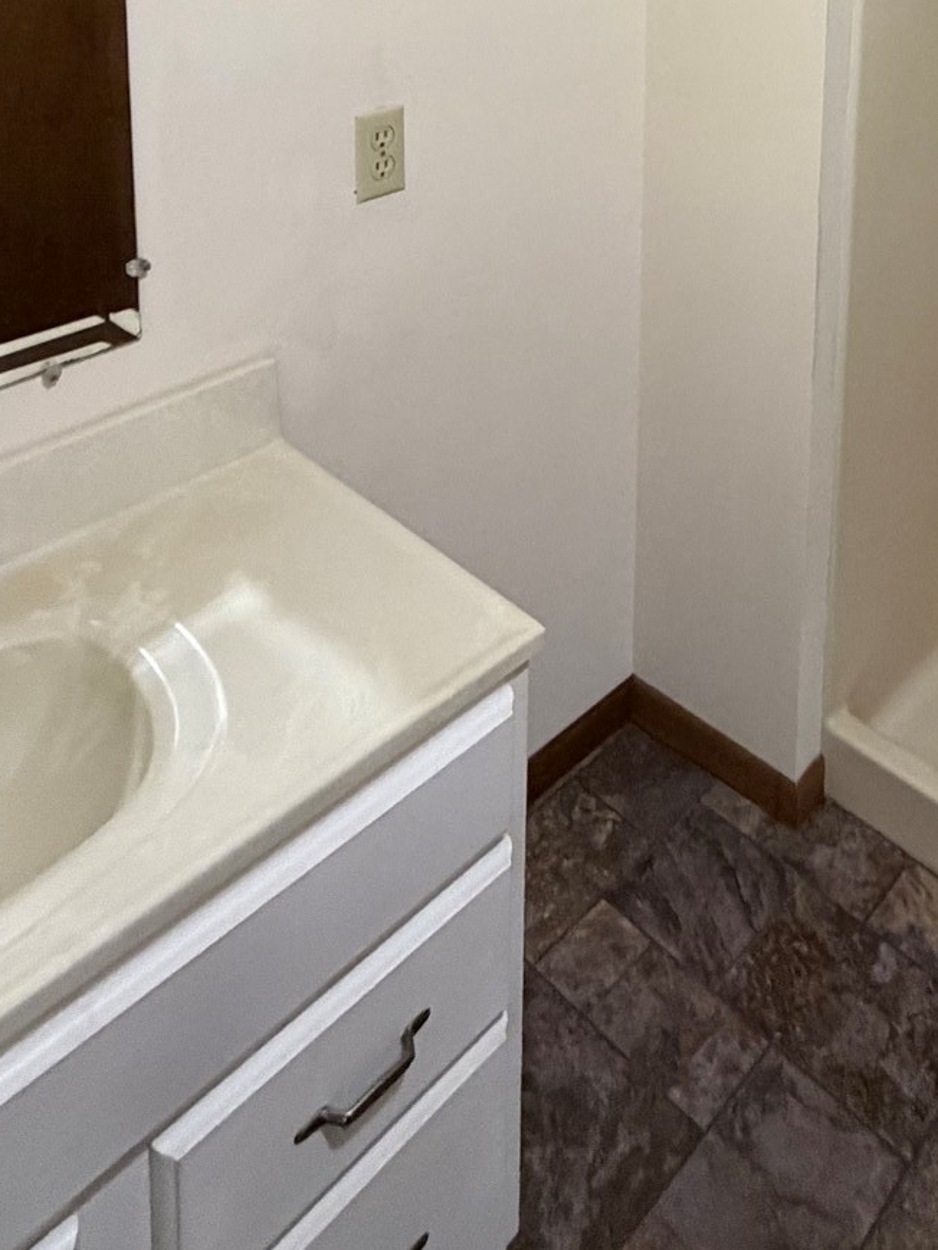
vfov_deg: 45.0
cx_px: 764
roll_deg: -1.8
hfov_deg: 41.0
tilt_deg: -8.1
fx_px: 1192
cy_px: -53
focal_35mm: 33
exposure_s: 1/60
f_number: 2.2
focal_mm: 2.22
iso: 500
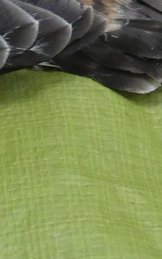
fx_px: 2224
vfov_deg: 6.6
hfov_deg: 4.1
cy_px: 2
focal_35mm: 315
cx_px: -265
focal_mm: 13
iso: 1000
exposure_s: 1/80
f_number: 2.8
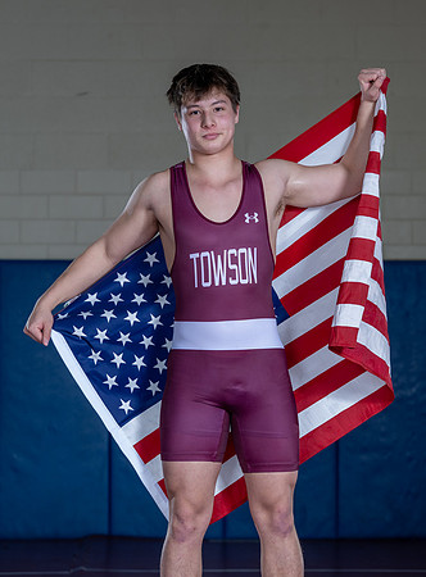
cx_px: 207
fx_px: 2348
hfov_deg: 10.4
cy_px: 258
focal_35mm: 142
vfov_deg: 14.0
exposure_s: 1/200
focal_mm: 87
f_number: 4
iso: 125
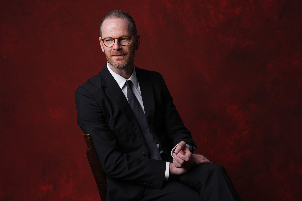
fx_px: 428
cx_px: 151
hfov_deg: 38.9
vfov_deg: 26.5
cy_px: 100
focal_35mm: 51
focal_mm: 51
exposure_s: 1/250
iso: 200
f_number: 6.3
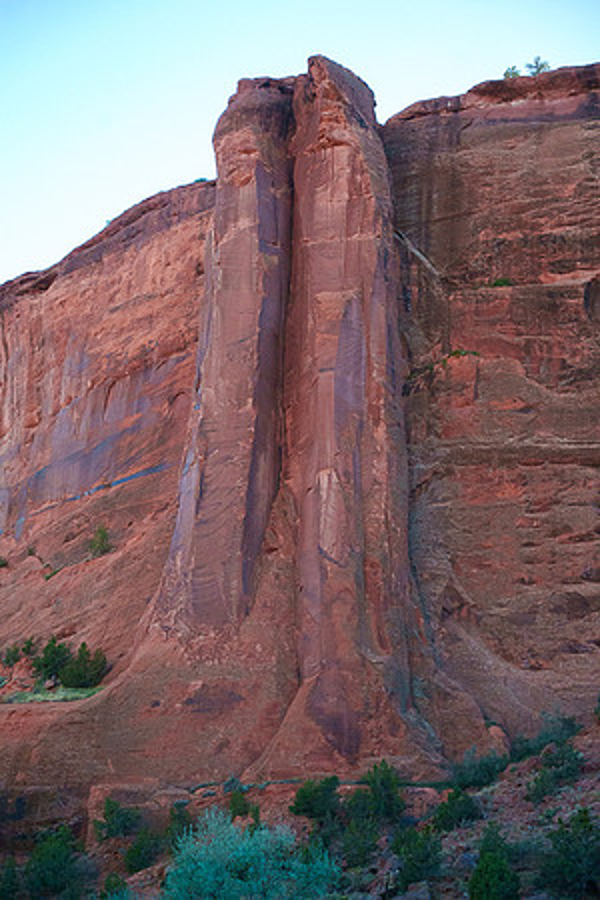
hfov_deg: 22.3
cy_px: 450
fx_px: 1525
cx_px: 300
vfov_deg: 32.9
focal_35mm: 61
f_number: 5.6
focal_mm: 61
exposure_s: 1/2500
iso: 10000
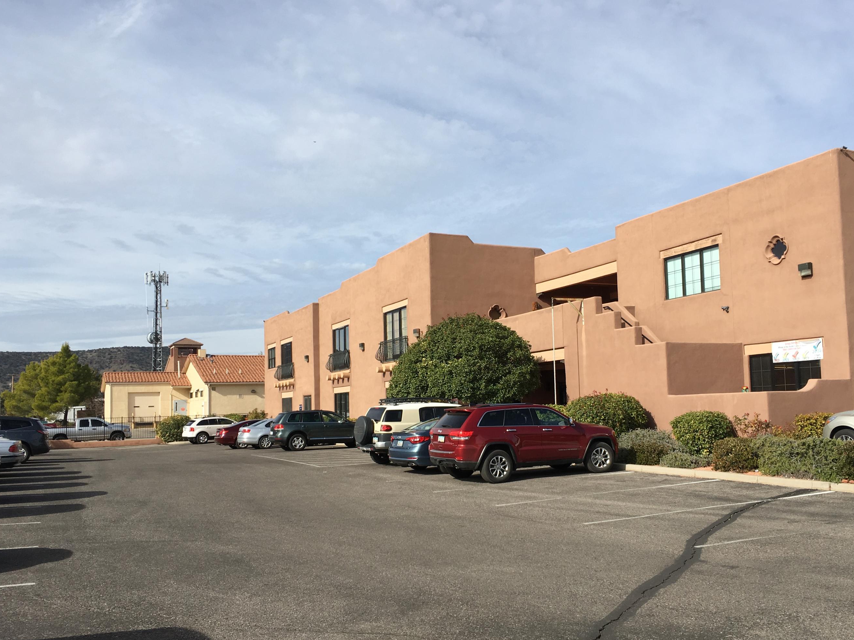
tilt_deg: +4.6
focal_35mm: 33
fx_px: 814
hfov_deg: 55.3
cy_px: 354
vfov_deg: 42.9
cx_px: 462
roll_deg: +1.6
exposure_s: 1/1603
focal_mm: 4.15
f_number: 2.2
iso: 25
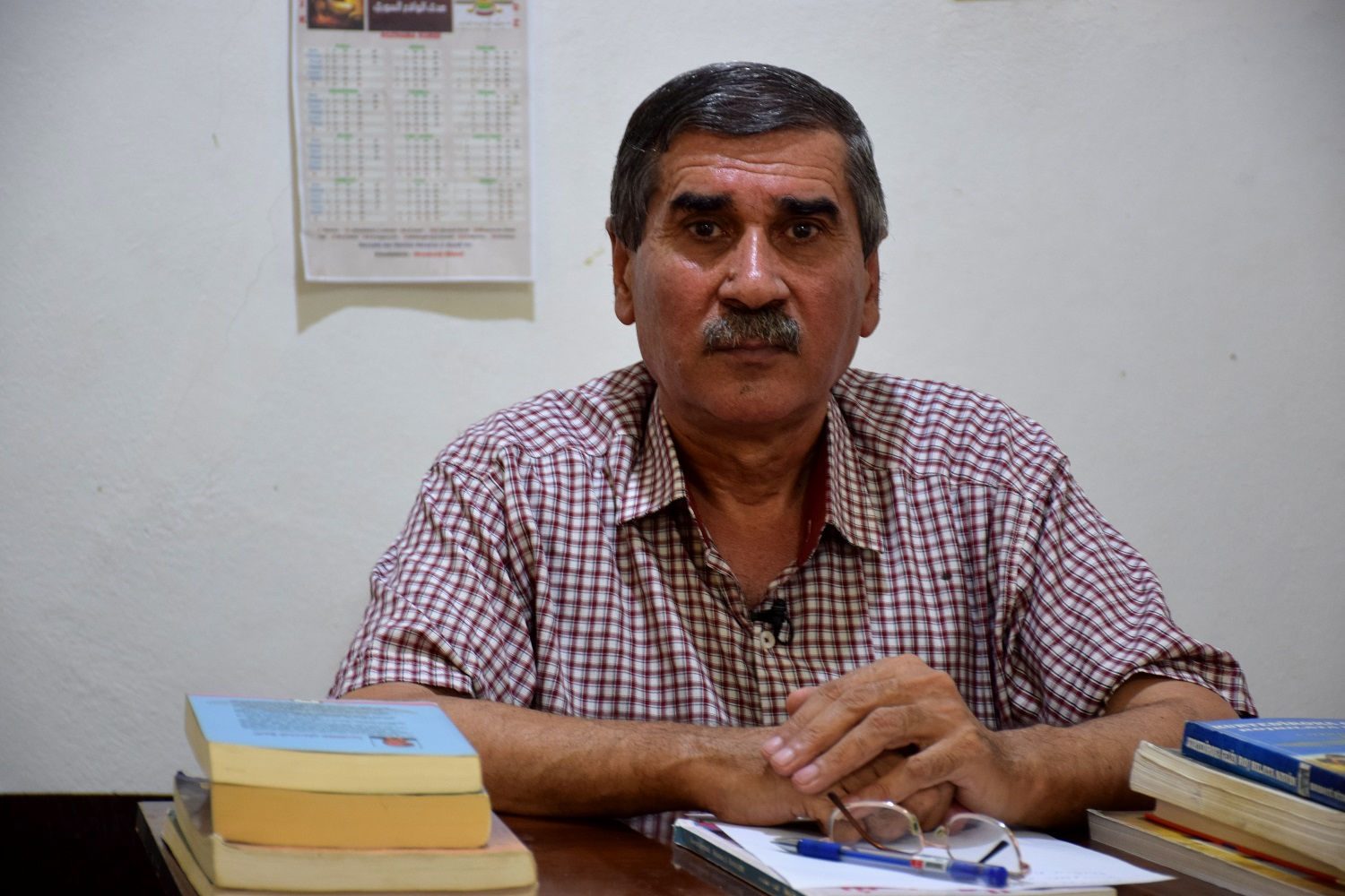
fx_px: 4763
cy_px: 448
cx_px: 672
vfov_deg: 10.8
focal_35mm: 128
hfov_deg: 16.1
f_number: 5.3
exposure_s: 1/20
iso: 400
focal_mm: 85
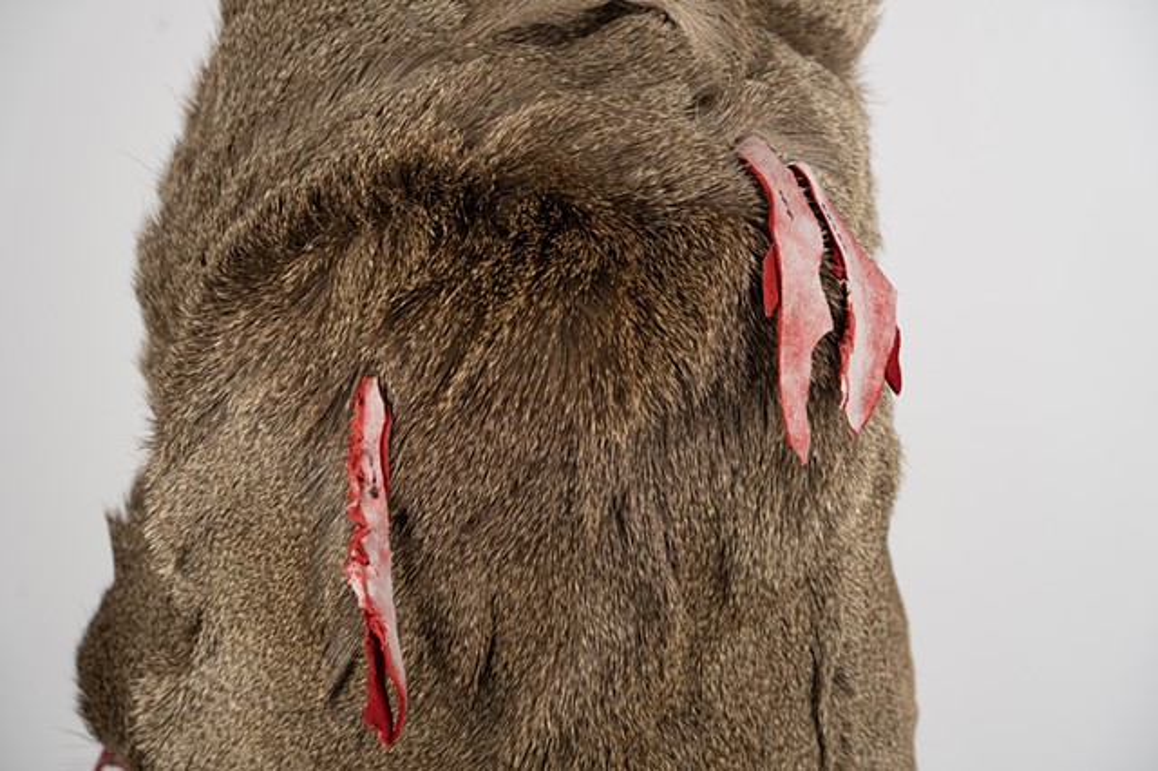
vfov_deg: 15.3
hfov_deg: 22.9
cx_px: 579
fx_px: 2861
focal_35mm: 89
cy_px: 386
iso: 100
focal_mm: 89
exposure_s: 1/160
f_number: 7.1
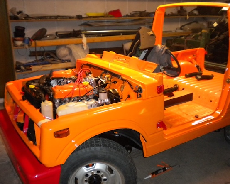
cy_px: 92
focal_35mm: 37
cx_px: 115
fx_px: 252
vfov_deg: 40.1
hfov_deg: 49.1
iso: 400
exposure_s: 1/30
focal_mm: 6.3
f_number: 3.1
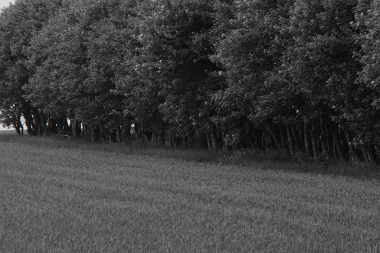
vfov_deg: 4.3
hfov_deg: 6.5
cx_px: 29
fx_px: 3354
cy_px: 42
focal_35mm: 318
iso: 3200
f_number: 11
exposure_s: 1/1250
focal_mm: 155
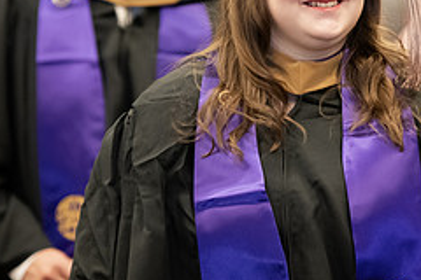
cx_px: 358
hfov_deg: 5.7
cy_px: 38
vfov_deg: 3.8
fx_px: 4233
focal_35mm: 362
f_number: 3.2
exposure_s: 1/200
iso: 2500
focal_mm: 150
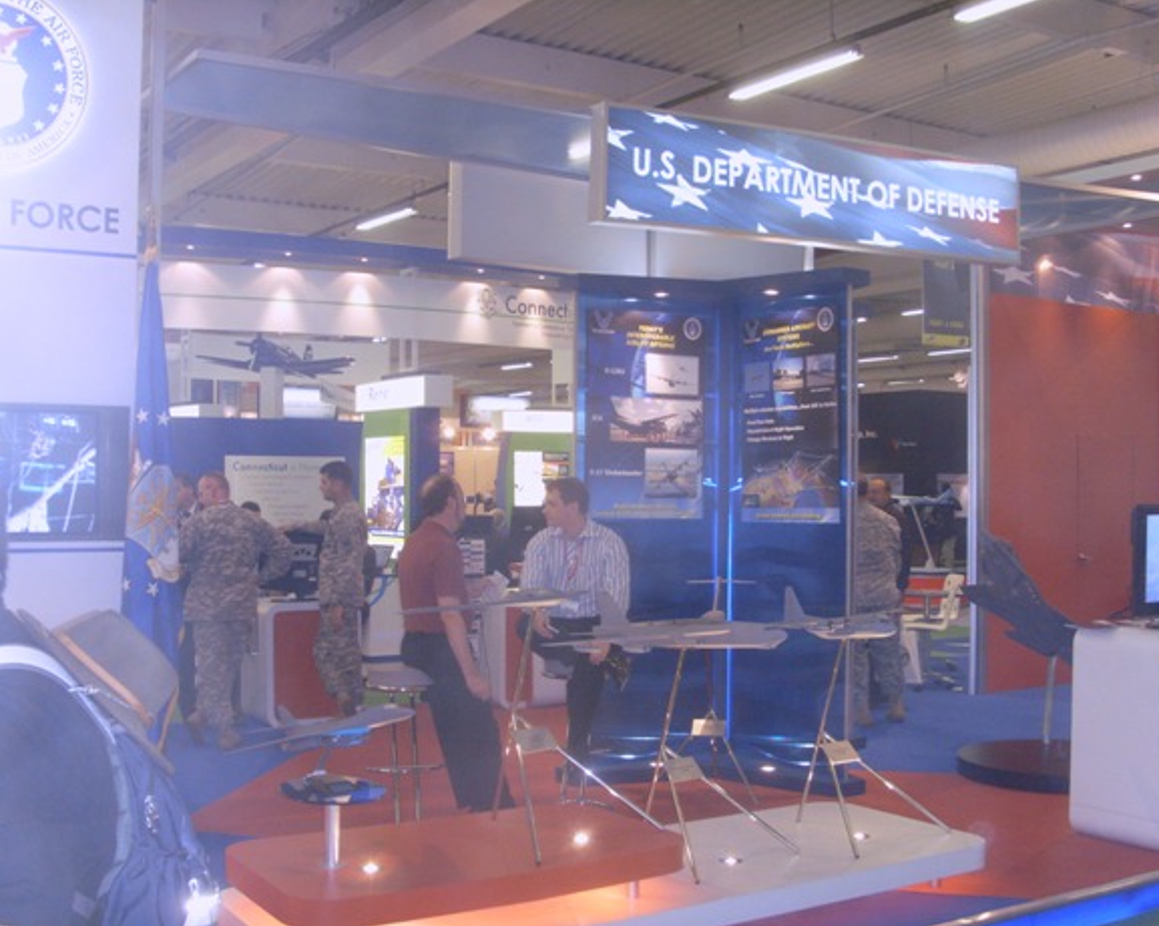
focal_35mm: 39
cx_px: 544
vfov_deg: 38.2
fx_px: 1337
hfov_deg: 46.8
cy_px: 478
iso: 100
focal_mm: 6
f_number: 3.5
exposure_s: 1/45
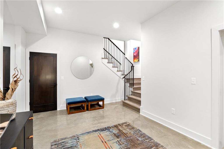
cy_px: 74
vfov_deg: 73.7
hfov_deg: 96.8
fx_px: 100
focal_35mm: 16
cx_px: 112
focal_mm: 8
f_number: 8
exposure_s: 1.6
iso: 400
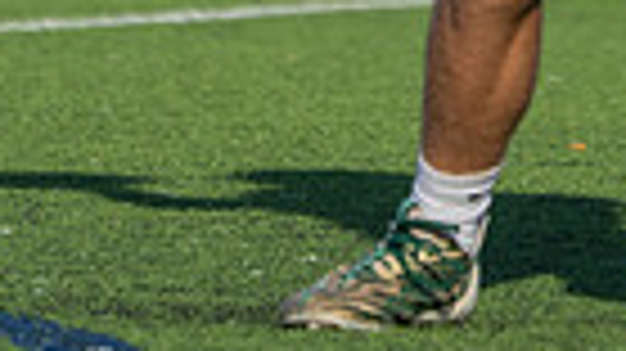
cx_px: 873
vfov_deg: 0.6
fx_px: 34008
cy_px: -696
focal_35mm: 2050
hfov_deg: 1.1
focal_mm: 361
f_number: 5.6
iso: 250
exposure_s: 1/1250
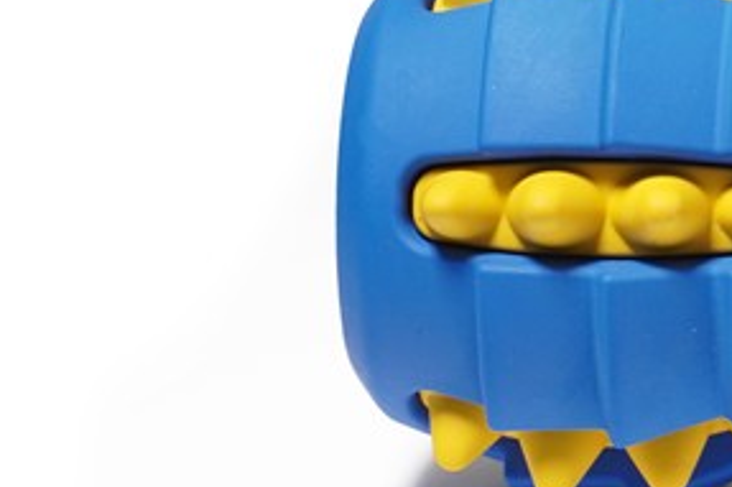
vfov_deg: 3.8
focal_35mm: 366
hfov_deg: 5.6
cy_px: 122
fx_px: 7437
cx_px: 1176
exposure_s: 1/50
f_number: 11
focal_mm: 70
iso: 250
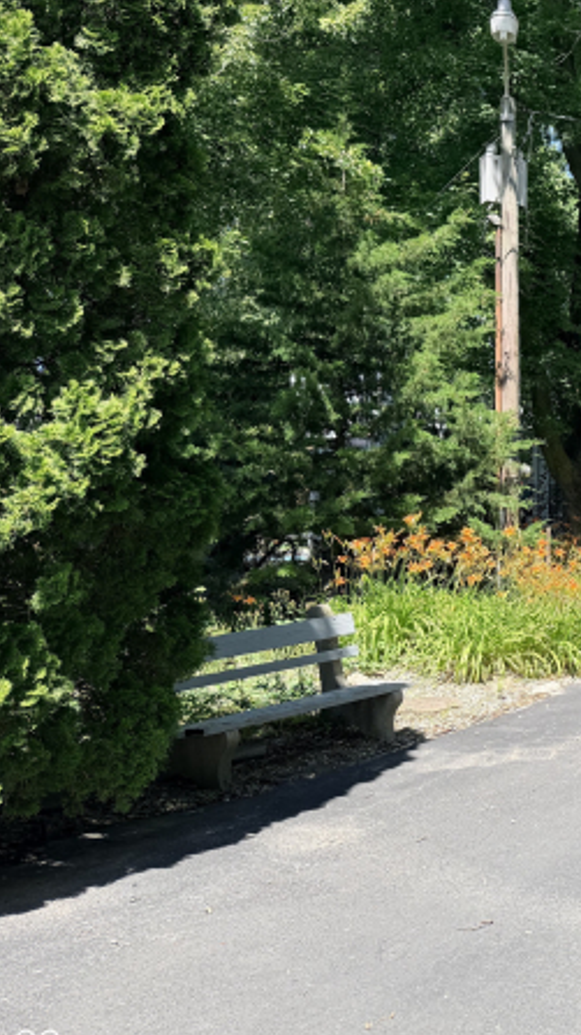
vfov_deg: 51.6
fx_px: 1070
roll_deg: -0.3
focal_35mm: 39
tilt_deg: +1.1
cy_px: 496
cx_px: 765
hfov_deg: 25.8
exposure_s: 1/1493
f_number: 1.78
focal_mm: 6.76
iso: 80
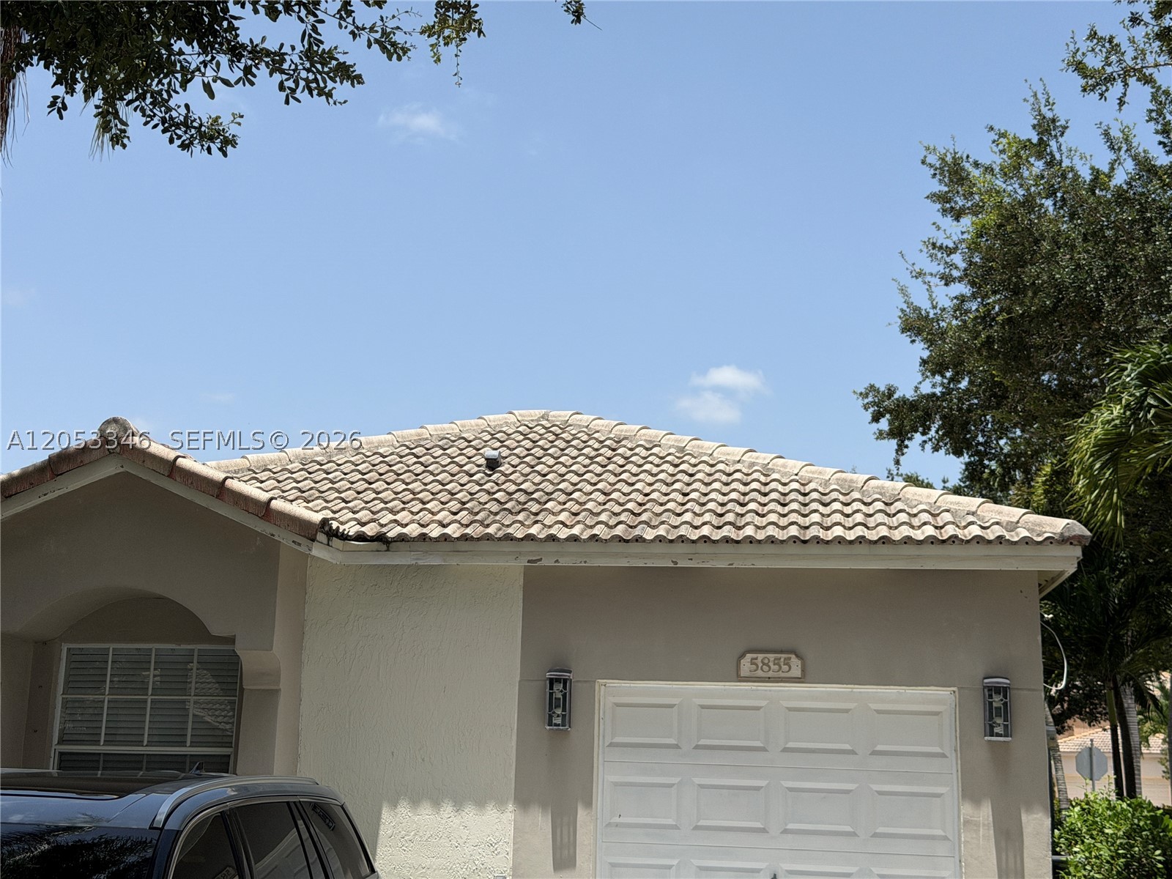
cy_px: 440
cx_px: 586
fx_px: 1625
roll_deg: -1.7
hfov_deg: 39.7
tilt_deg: +10.2
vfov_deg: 30.3
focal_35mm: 48
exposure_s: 1/7874
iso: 80
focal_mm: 6.76
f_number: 1.78
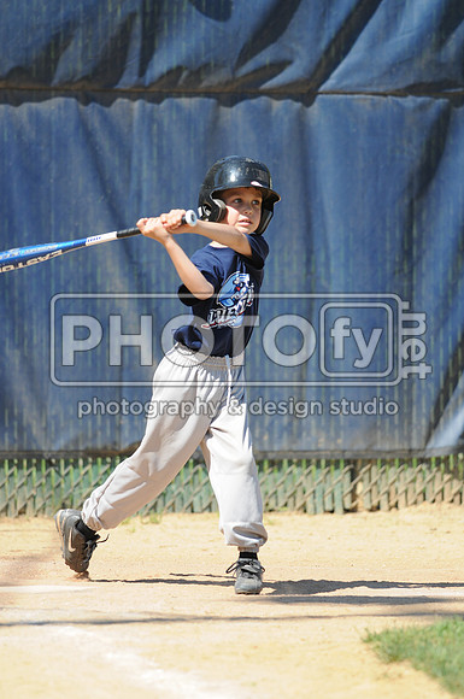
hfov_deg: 3.0
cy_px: 350
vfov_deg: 4.6
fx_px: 8725
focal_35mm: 450
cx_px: 232
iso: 200
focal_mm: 300
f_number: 4
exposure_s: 1/1000
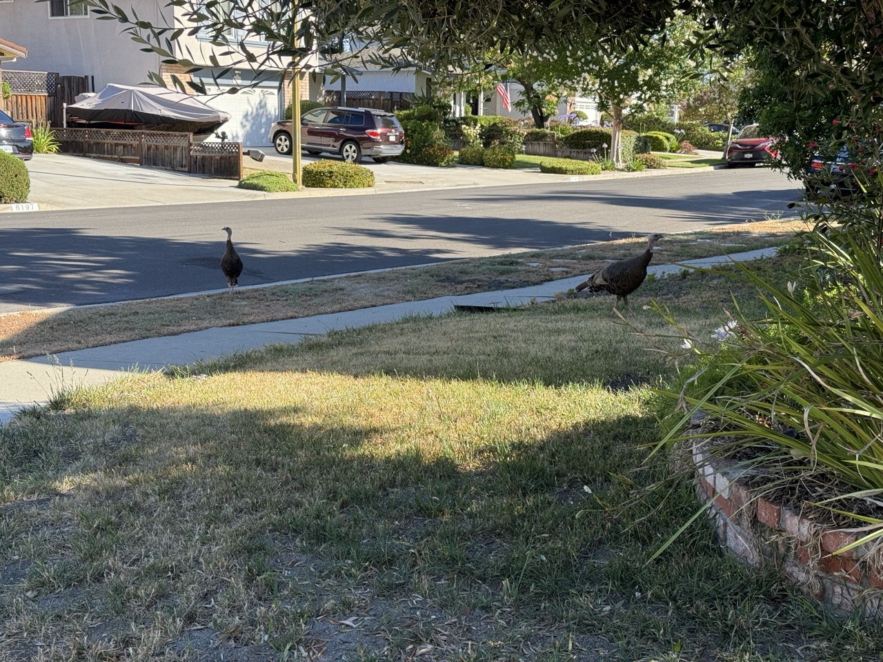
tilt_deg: -9.8
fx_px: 1224
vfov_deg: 30.3
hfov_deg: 39.7
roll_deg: -0.8
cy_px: 331
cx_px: 442
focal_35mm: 48
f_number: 1.78
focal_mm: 6.76
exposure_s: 1/928
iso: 64
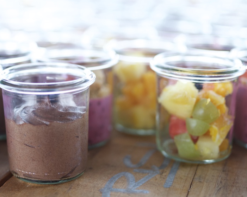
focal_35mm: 75
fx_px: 548
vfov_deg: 20.2
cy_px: 38
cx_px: 46
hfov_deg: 24.9
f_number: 1.6
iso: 500
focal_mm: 35
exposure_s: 1/250
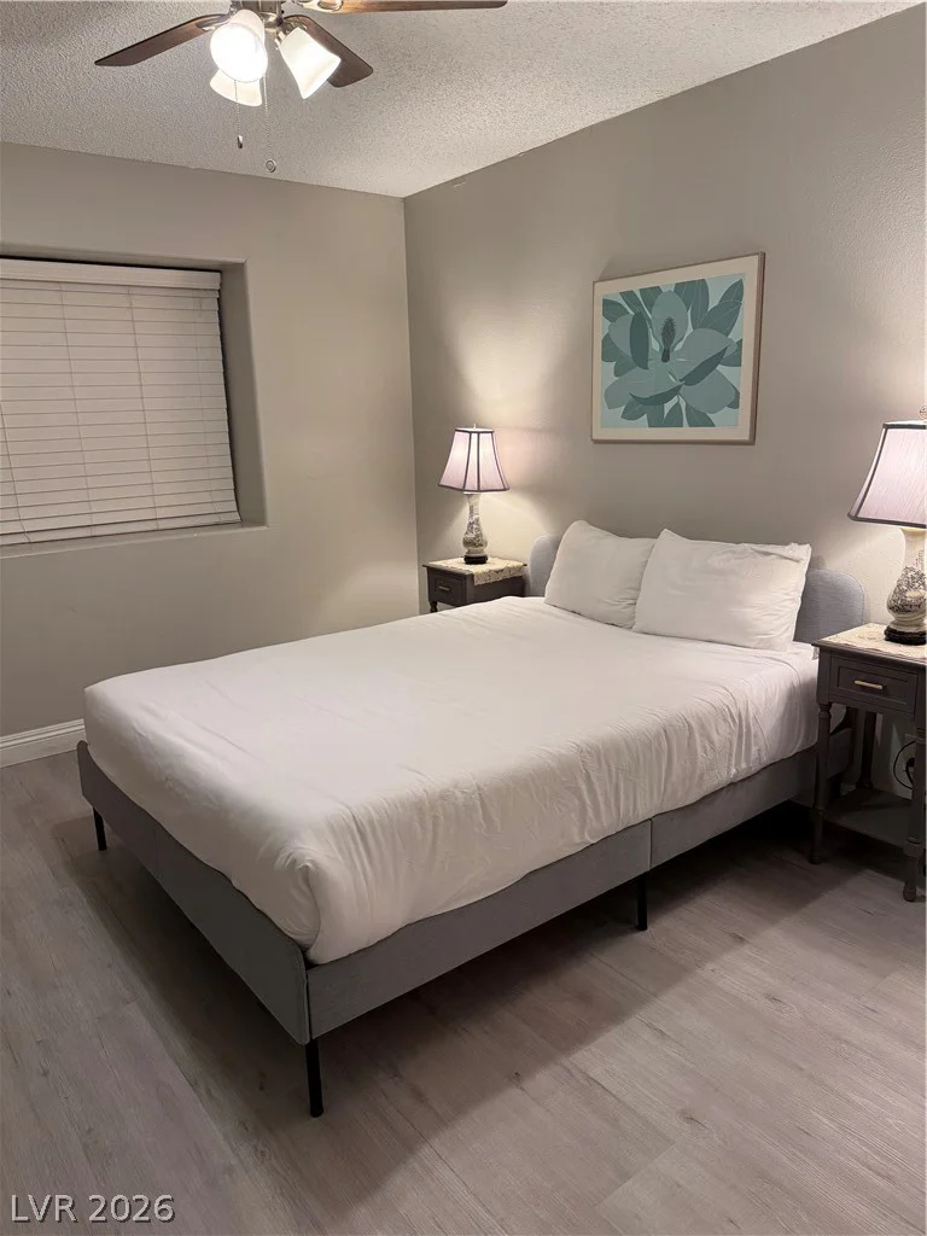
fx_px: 857
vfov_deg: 71.6
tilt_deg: -13.5
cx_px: 464
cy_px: 618
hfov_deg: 56.8
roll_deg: +1.9
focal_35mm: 24
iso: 160
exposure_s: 1/120
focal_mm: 6.76
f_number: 1.78
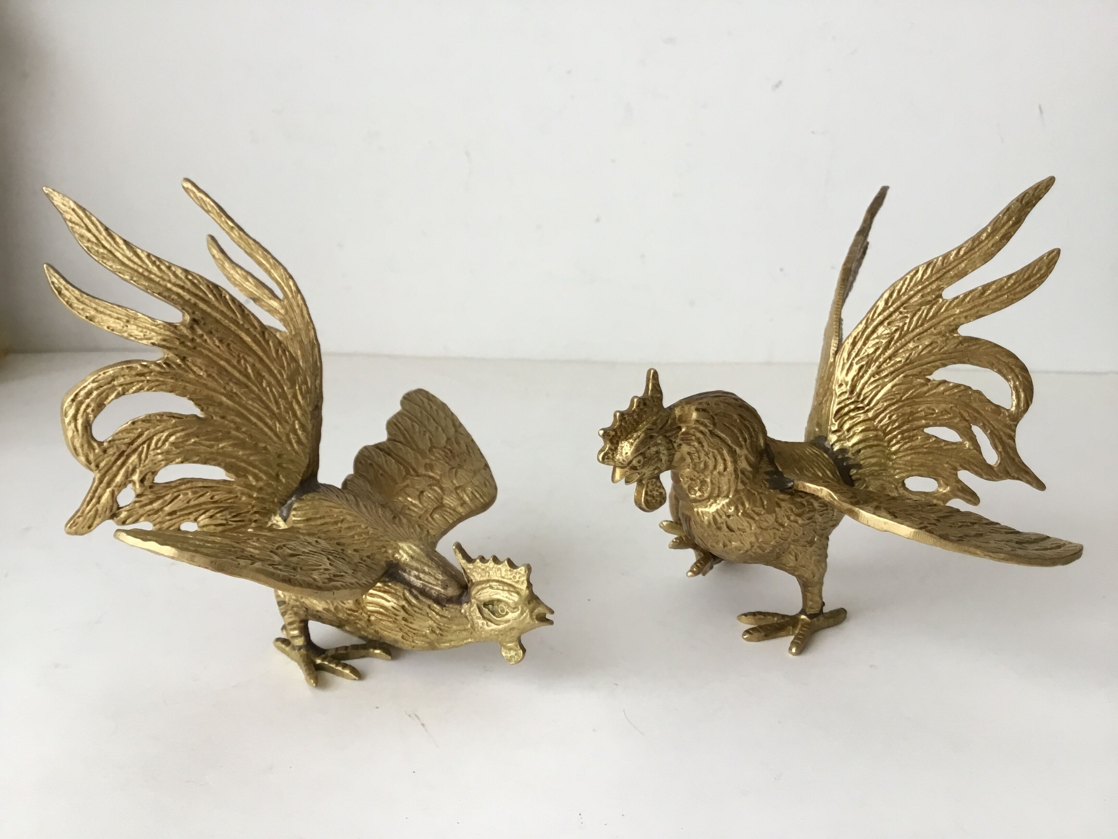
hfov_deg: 58.4
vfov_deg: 45.4
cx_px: 559
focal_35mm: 31
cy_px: 420
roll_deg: -0.4
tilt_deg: -15.0
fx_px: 1001
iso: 32
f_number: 2.4
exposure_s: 1/33
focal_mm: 3.3
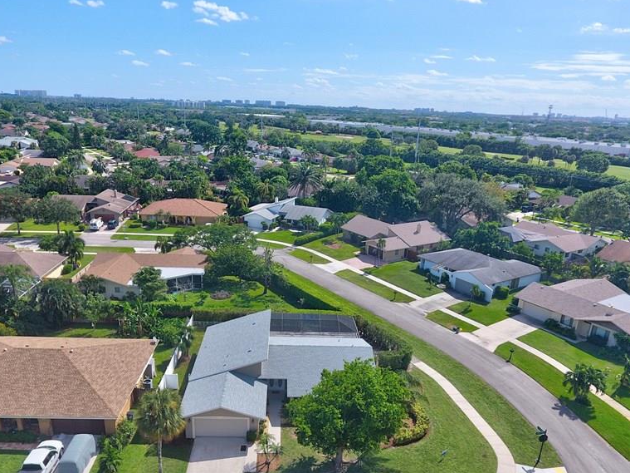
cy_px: 302
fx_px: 491
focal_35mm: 27
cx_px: 296
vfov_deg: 50.7
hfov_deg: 65.3
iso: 100
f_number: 2.8
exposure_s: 1/1321
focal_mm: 3.6
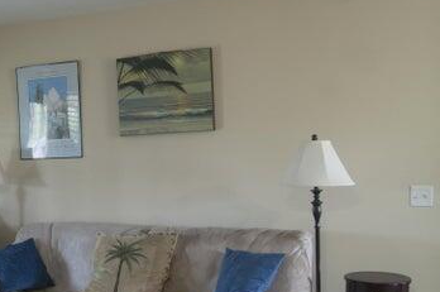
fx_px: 683
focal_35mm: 56
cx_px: 66
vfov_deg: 24.0
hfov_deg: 34.2
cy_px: 188
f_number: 8
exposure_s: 1/60
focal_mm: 18
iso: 200
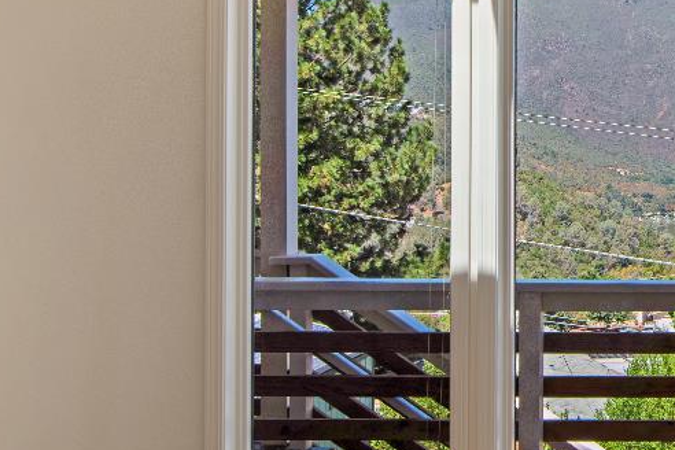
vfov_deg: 21.1
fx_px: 1200
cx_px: 816
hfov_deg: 27.5
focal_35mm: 64
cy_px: 122
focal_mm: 14
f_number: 7.1
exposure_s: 1/200
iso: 100
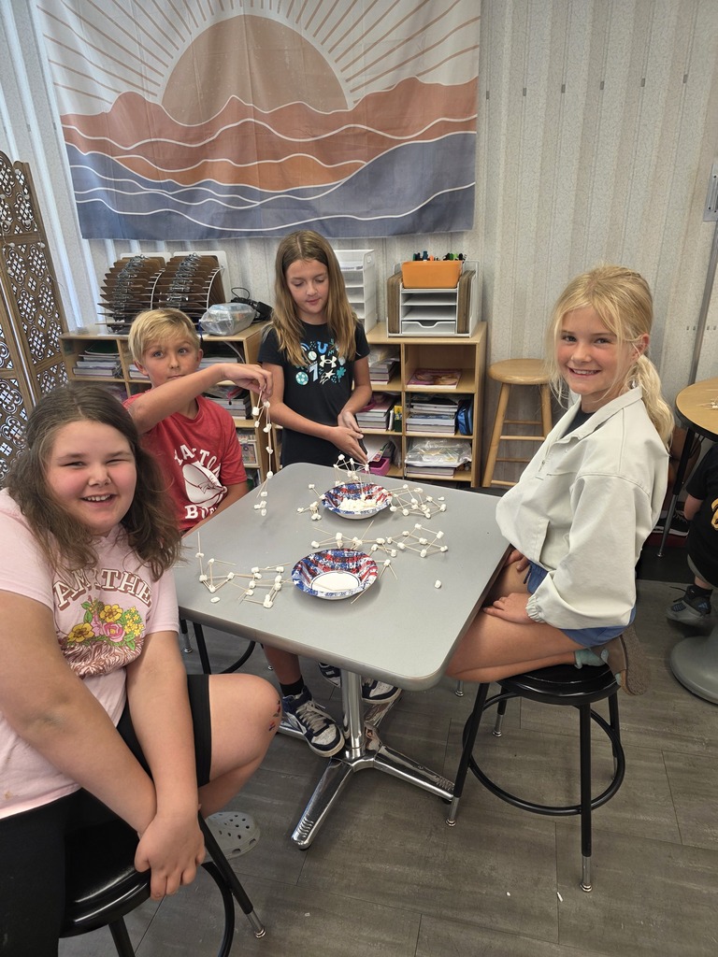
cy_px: 478
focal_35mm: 23
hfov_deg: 58.9
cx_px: 359
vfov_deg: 73.9
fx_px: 636
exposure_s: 1/120
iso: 160
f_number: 1.7
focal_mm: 6.3
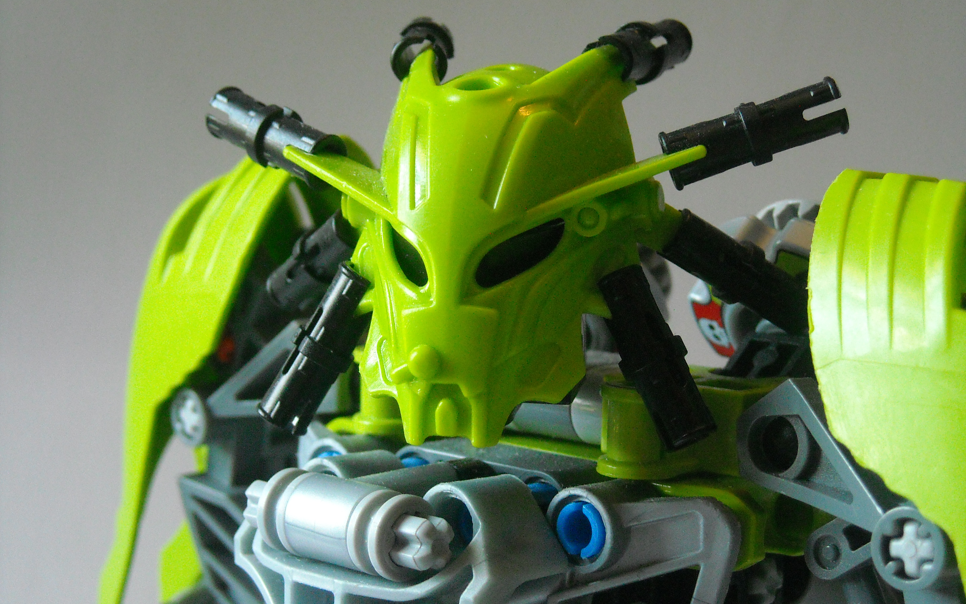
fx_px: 2133
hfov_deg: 25.5
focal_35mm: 81
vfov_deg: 16.1
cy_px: 316
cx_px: 481
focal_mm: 12.3
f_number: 3.9
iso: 400
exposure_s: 1/33
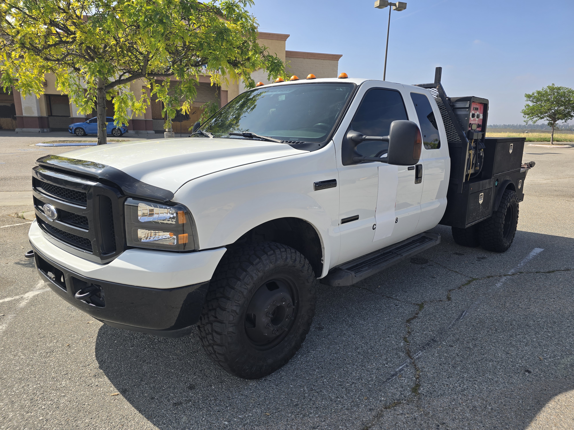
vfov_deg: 58.9
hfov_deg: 73.9
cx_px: 287
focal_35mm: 23
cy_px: 215
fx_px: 381
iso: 12
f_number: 1.7
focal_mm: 6.3
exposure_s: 1/643
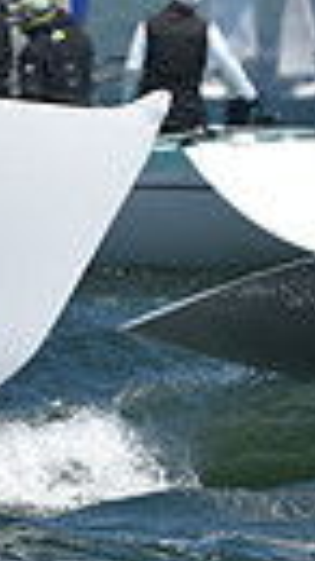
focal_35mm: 1359
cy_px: -50
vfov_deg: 1.6
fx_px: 20206
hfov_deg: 0.9
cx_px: -889
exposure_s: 1/1000
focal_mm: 290
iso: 250
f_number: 8
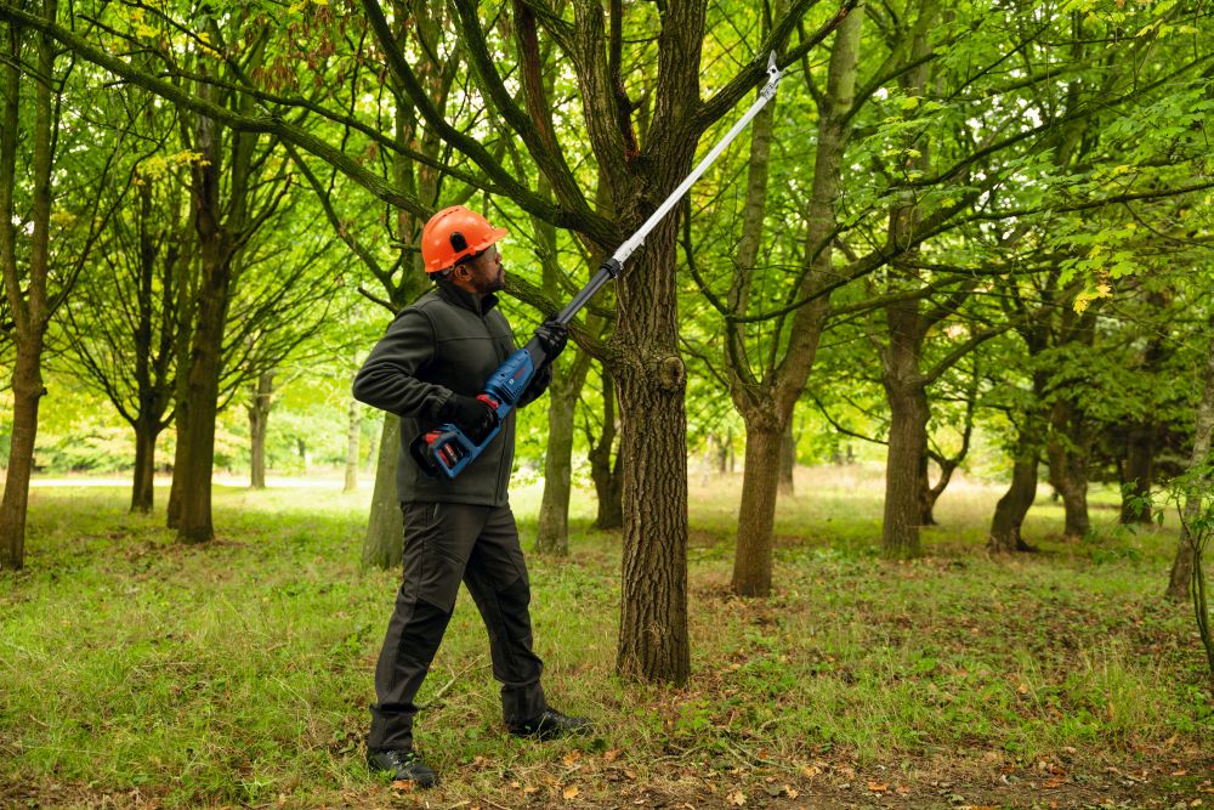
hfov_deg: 48.5
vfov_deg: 33.4
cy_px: 405
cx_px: 607
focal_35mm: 40
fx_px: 1349
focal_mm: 40
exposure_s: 1/100
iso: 400
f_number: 2.8
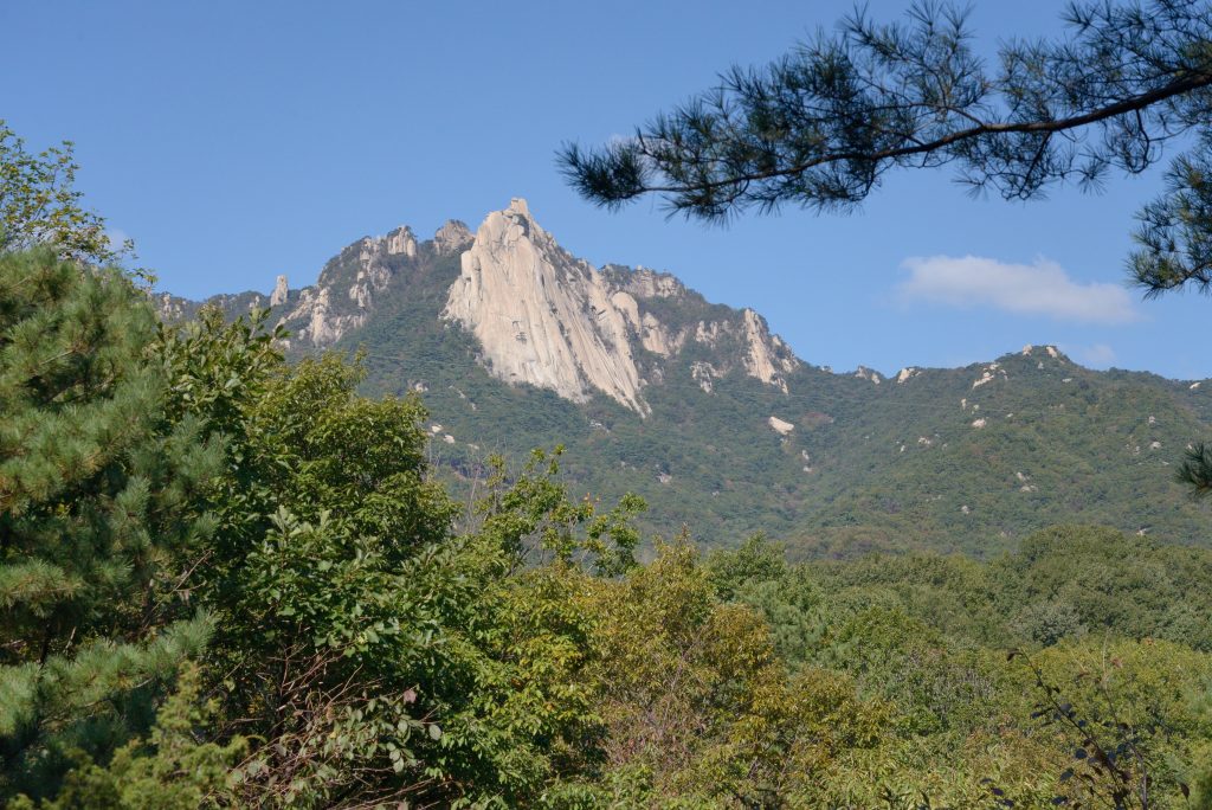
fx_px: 1954
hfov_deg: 34.5
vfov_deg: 23.4
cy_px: 405
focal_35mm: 58
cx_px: 606
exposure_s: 1/4000
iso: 1800
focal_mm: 58
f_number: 8
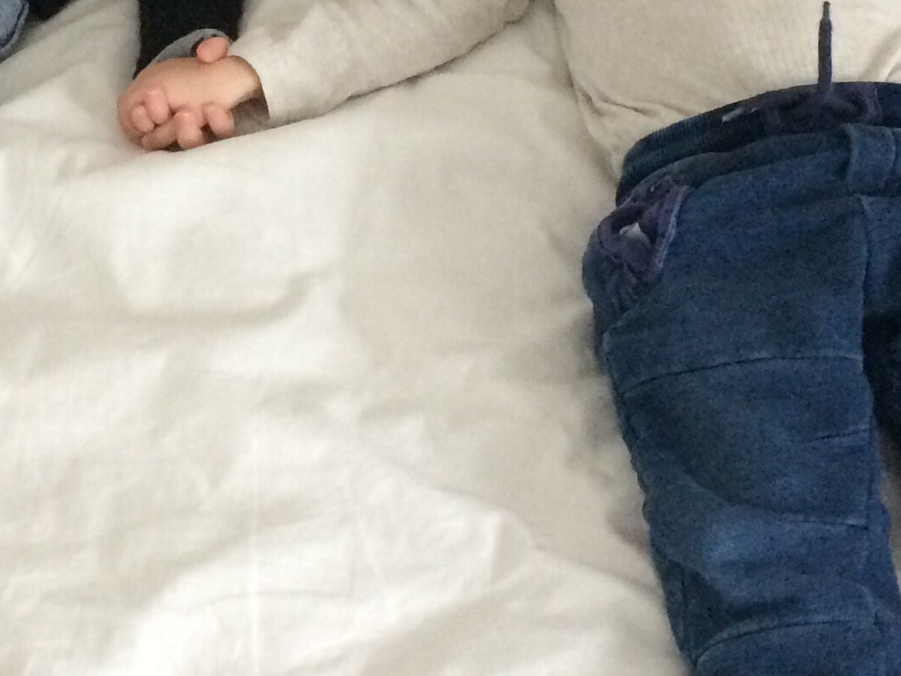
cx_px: 202
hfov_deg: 21.5
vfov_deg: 16.3
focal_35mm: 90
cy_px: 122
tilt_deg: -46.6
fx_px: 2343
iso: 320
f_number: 2.2
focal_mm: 4.15
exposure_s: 1/33
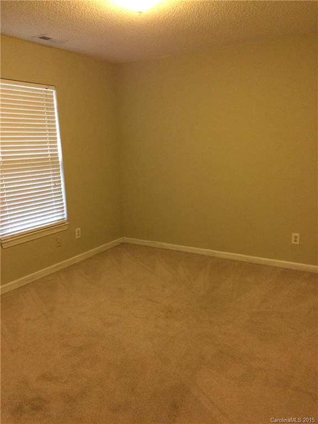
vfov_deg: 61.7
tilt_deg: -10.0
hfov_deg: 48.2
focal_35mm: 29
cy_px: 212
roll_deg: +0.7
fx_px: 355
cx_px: 159
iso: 320
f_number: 2.2
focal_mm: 4.15
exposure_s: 1/30
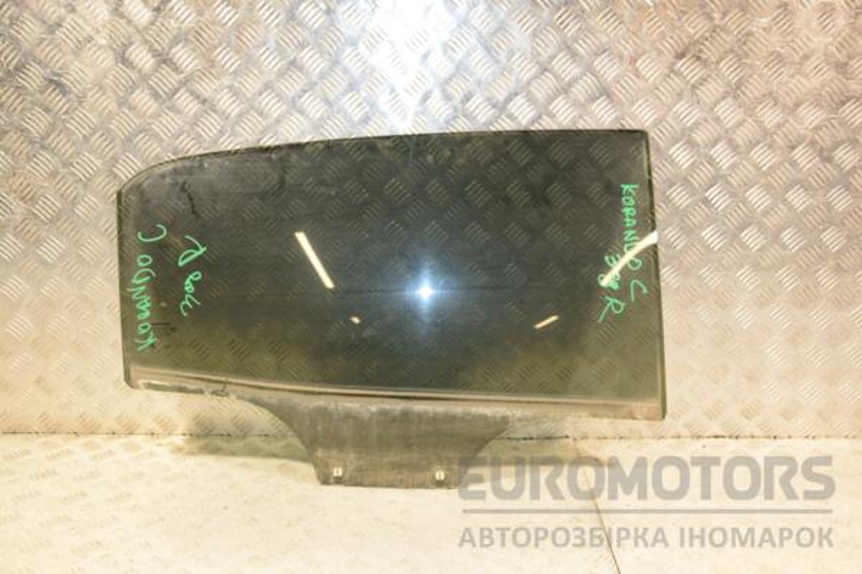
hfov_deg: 49.6
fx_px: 934
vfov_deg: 34.2
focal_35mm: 39
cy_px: 287
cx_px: 431
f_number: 5
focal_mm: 26
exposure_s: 1/125
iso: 800
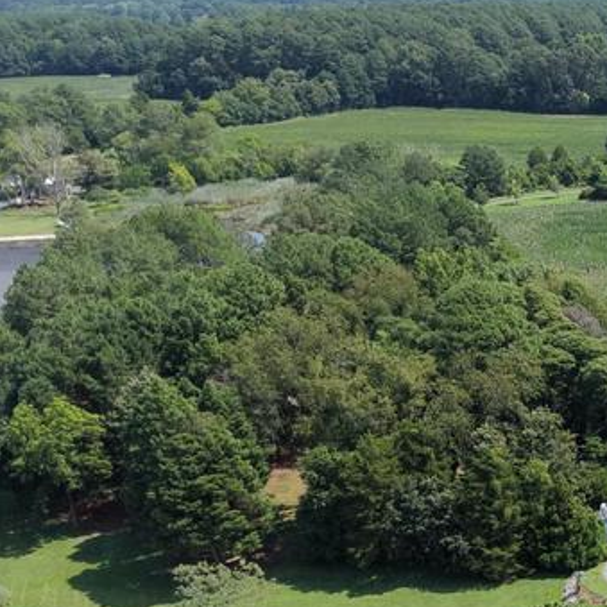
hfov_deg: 22.5
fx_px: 1270
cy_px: 491
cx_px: 885
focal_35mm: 64
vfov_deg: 26.4
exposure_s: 1/6000
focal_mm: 8.67
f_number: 1.8
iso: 400
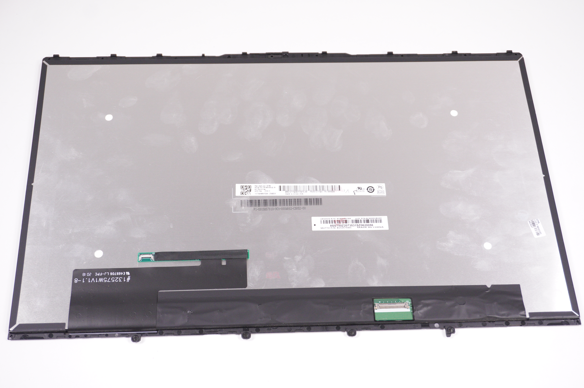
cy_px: 194
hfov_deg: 40.0
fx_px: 802
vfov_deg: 27.2
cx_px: 292
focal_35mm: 50
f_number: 5.6
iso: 1000
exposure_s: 1/320
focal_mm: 33
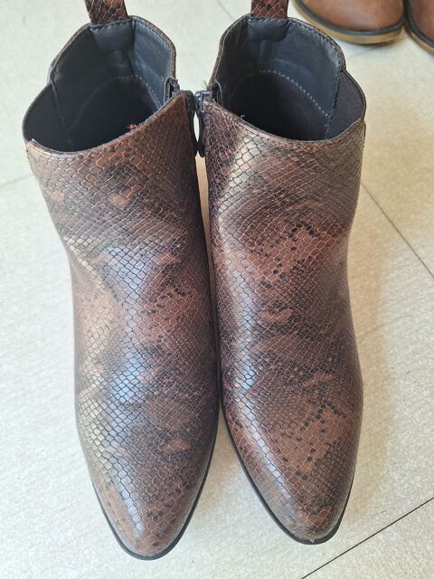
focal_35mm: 23
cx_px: 217
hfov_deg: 58.9
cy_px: 290
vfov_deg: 73.9
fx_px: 384
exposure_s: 1/100
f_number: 1.8
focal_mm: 5.54
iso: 64
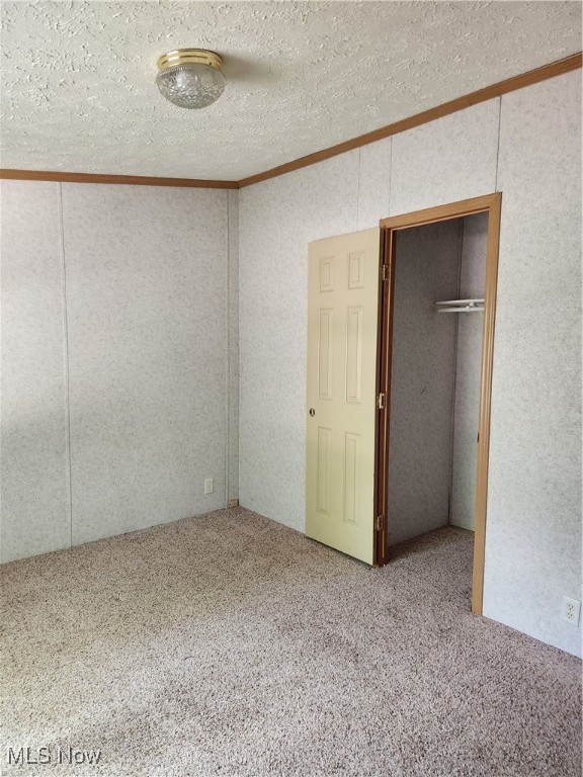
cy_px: 388
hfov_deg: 58.9
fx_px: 516
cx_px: 292
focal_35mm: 23
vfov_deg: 73.9
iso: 640
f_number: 1.8
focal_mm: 5.4
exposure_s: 1/60
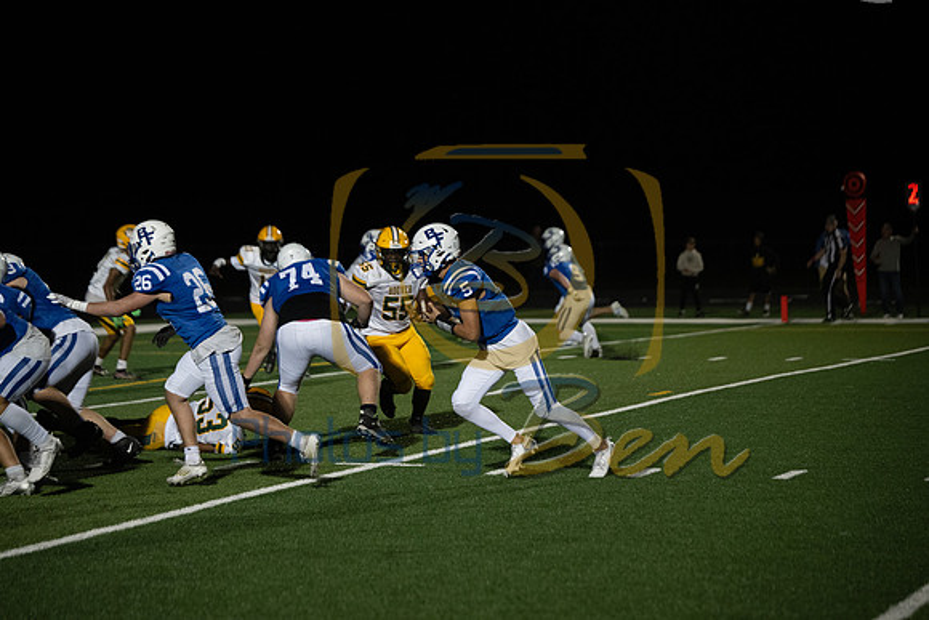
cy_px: 310
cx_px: 464
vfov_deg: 11.9
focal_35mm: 115
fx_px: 2968
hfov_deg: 17.8
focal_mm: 115
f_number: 2.8
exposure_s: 1/1250
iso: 3200
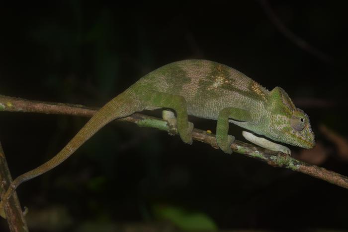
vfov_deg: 10.2
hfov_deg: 15.2
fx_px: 1306
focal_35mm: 135
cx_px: 174
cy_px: 116
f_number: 14
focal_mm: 90
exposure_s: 1/160
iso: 500
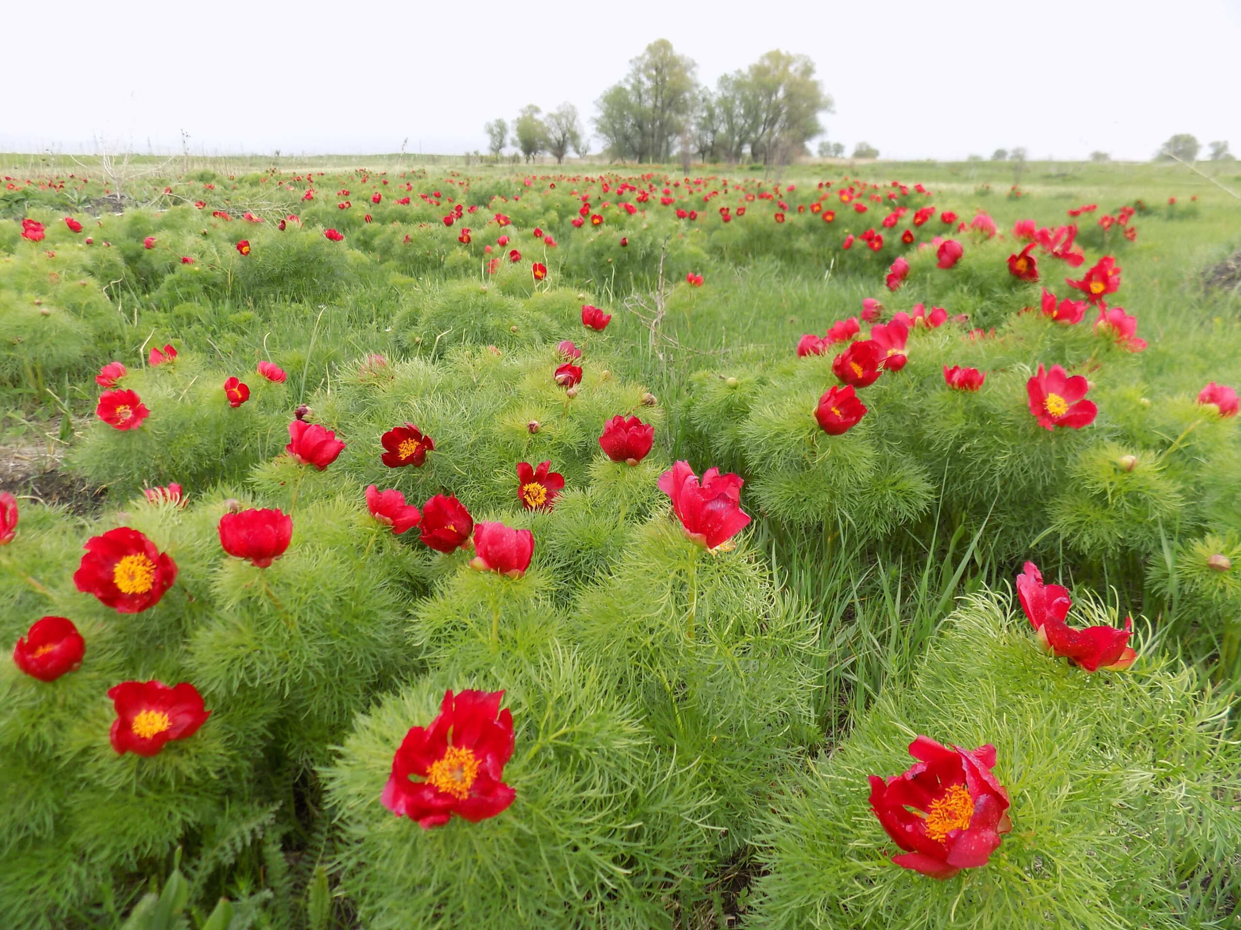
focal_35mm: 23
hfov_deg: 73.9
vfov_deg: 58.9
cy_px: 465
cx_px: 620
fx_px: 825
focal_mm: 4
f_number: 3.1
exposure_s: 1/160
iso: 80
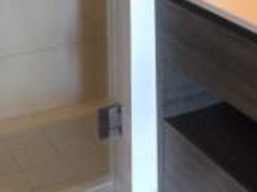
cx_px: 266
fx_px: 608
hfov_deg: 22.8
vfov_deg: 16.9
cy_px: -56
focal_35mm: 82
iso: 200
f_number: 2.2
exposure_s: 1/30
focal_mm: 4.15
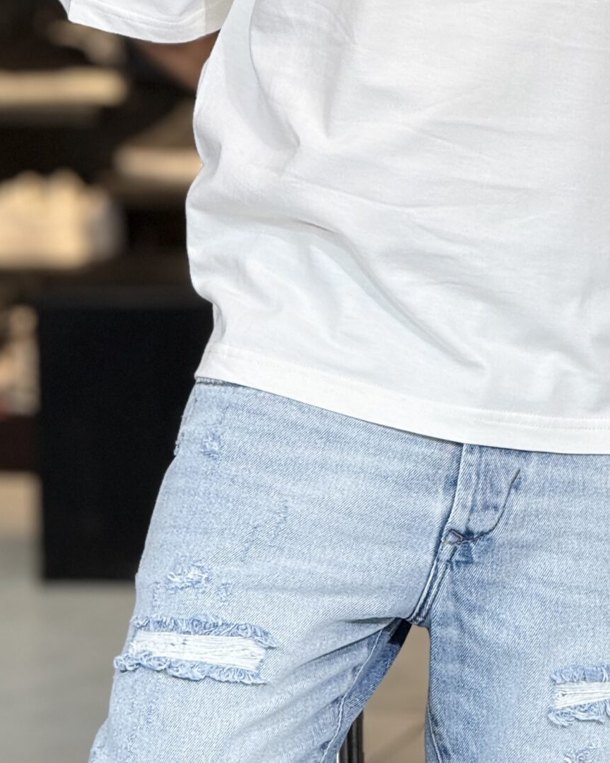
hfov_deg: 5.6
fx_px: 6253
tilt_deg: -5.1
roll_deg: +0.9
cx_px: 480
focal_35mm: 277
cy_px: -49
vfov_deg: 6.9
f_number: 2.8
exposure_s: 1/100
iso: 100
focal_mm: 15.66
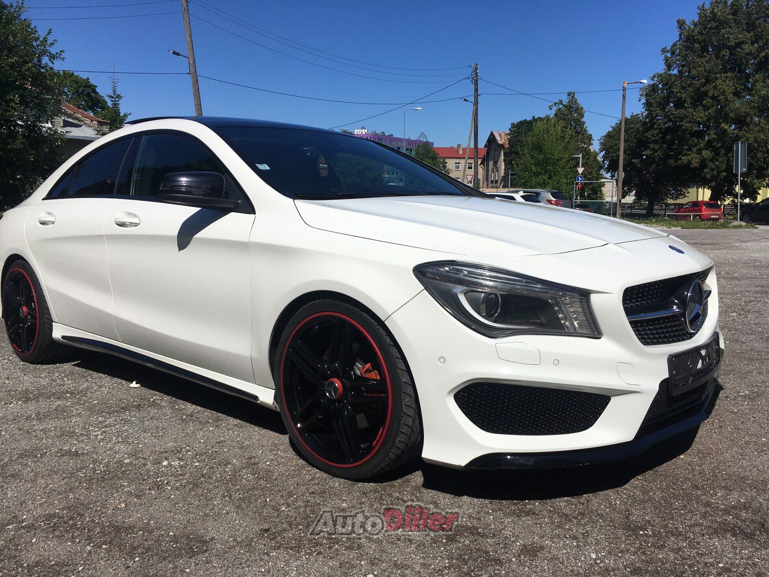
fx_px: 644
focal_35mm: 29
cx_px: 384
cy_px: 288
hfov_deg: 61.7
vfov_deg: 48.2
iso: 25
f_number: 2.2
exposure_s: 1/4525
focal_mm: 4.15
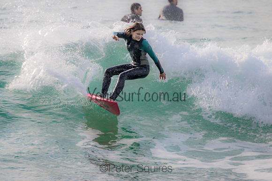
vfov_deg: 1.4
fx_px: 7686
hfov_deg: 2.0
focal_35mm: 1017
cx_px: 99
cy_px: 82
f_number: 11
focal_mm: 800
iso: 360
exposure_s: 1/400
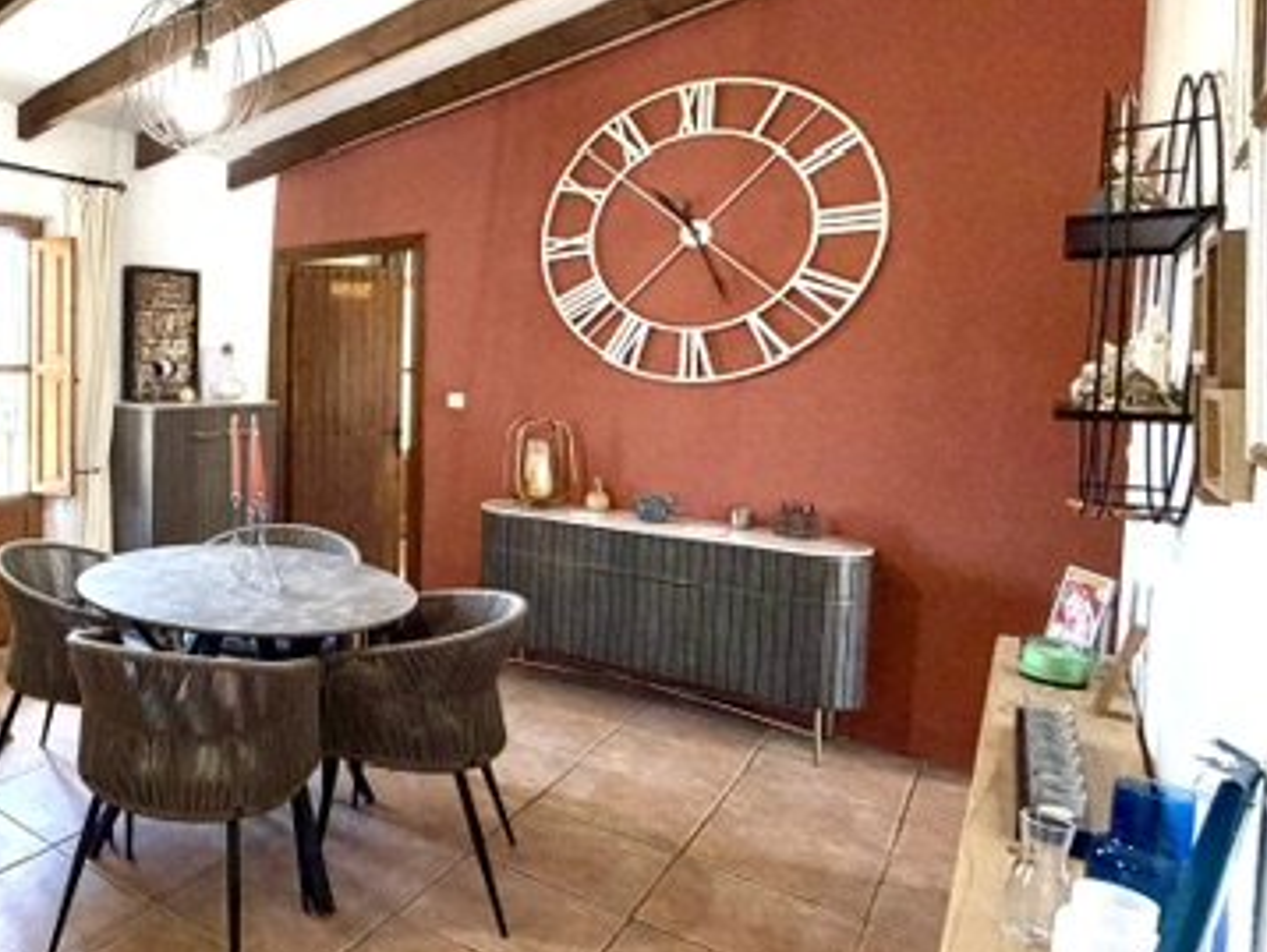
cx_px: 142
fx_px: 916
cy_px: 407
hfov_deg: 59.7
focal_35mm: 25
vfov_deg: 54.7
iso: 320
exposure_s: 1/60
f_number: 2.2
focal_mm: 2.22
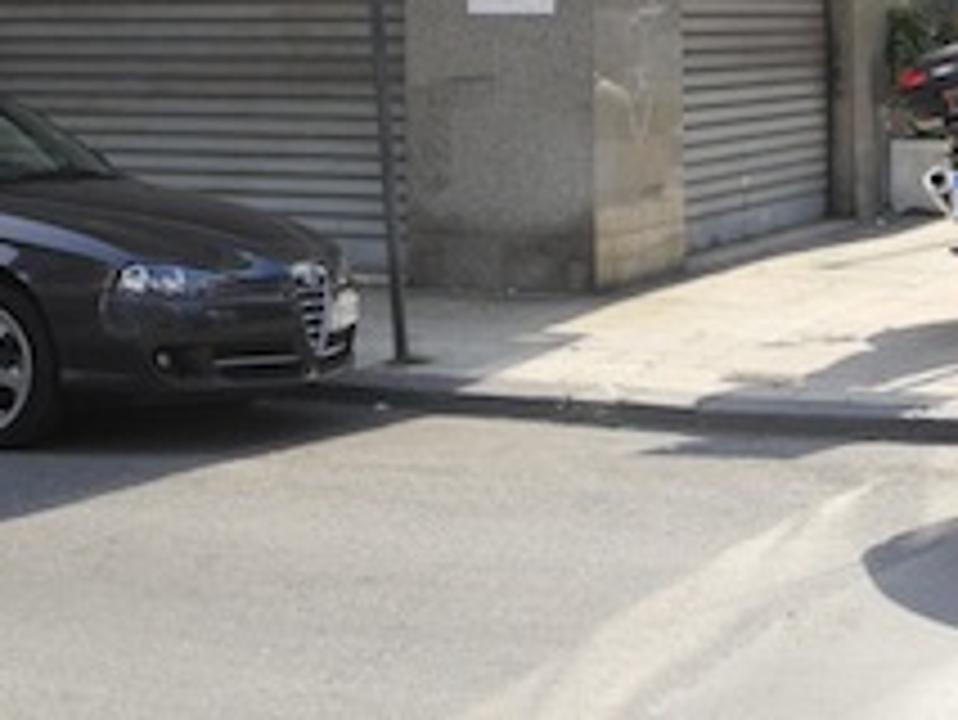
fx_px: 2658
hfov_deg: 20.3
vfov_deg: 14.9
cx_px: 306
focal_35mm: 96
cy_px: -144
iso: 100
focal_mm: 6.8
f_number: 2.8
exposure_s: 1/477
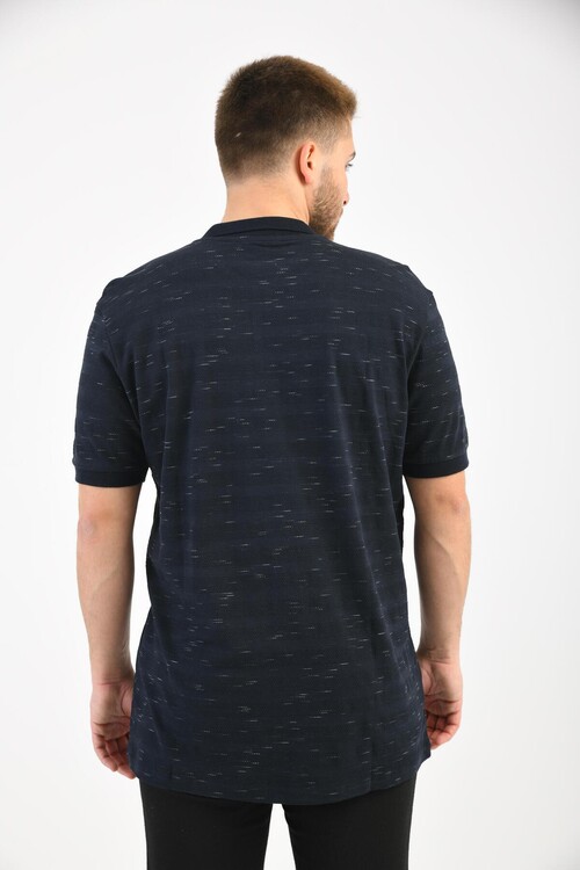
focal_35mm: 60
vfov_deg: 33.4
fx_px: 1450
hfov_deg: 22.6
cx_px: 290
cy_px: 435
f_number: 7.1
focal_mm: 60
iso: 100
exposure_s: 1/160
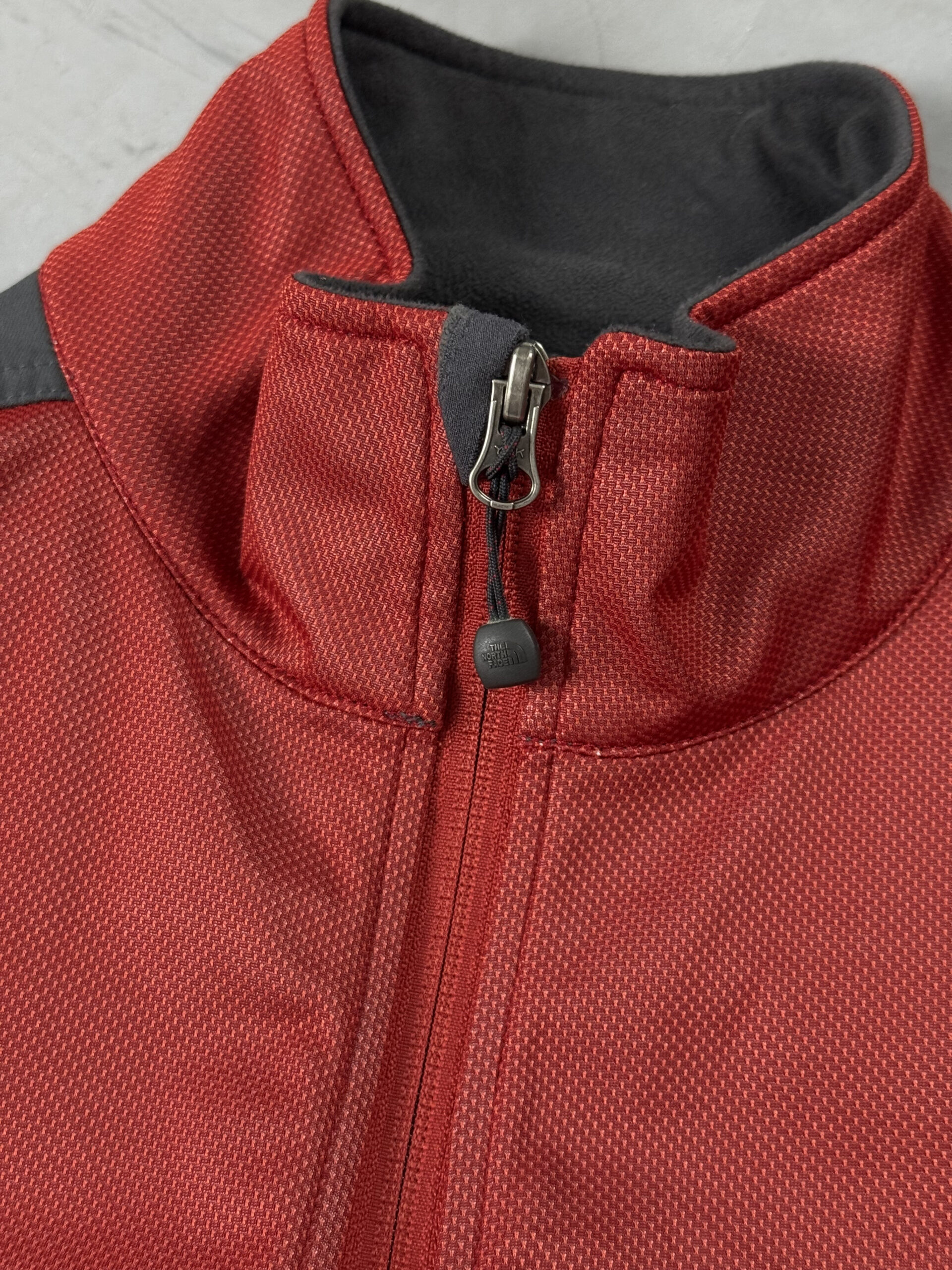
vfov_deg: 39.7
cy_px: 635
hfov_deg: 30.3
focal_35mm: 48
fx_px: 1760
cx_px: 476
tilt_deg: -62.3
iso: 250
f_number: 1.78
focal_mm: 6.76
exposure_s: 1/60
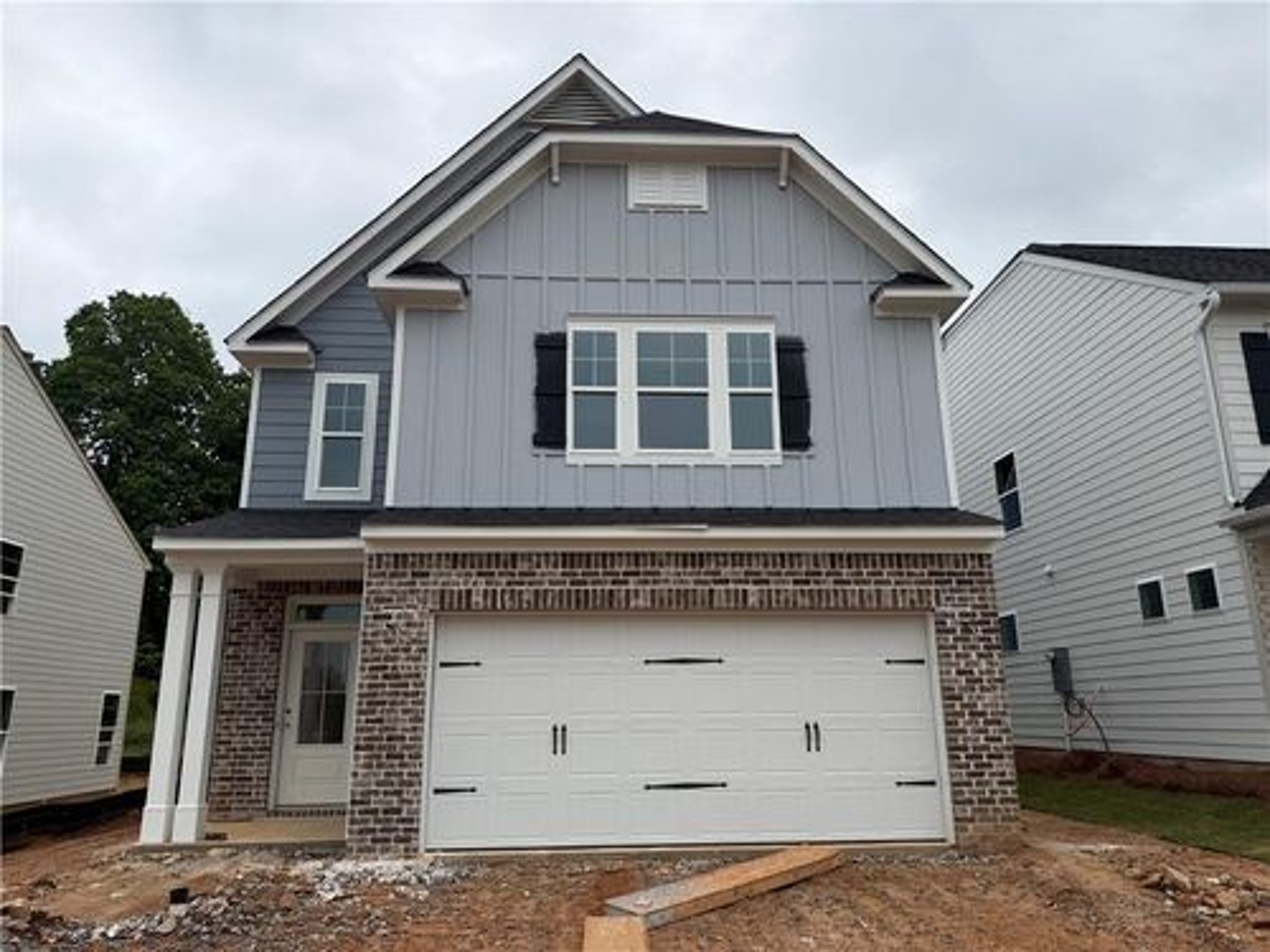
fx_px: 881
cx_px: 635
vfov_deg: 56.8
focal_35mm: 24
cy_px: 476
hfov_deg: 71.6
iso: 80
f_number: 1.78
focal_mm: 6.76
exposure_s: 1/4673
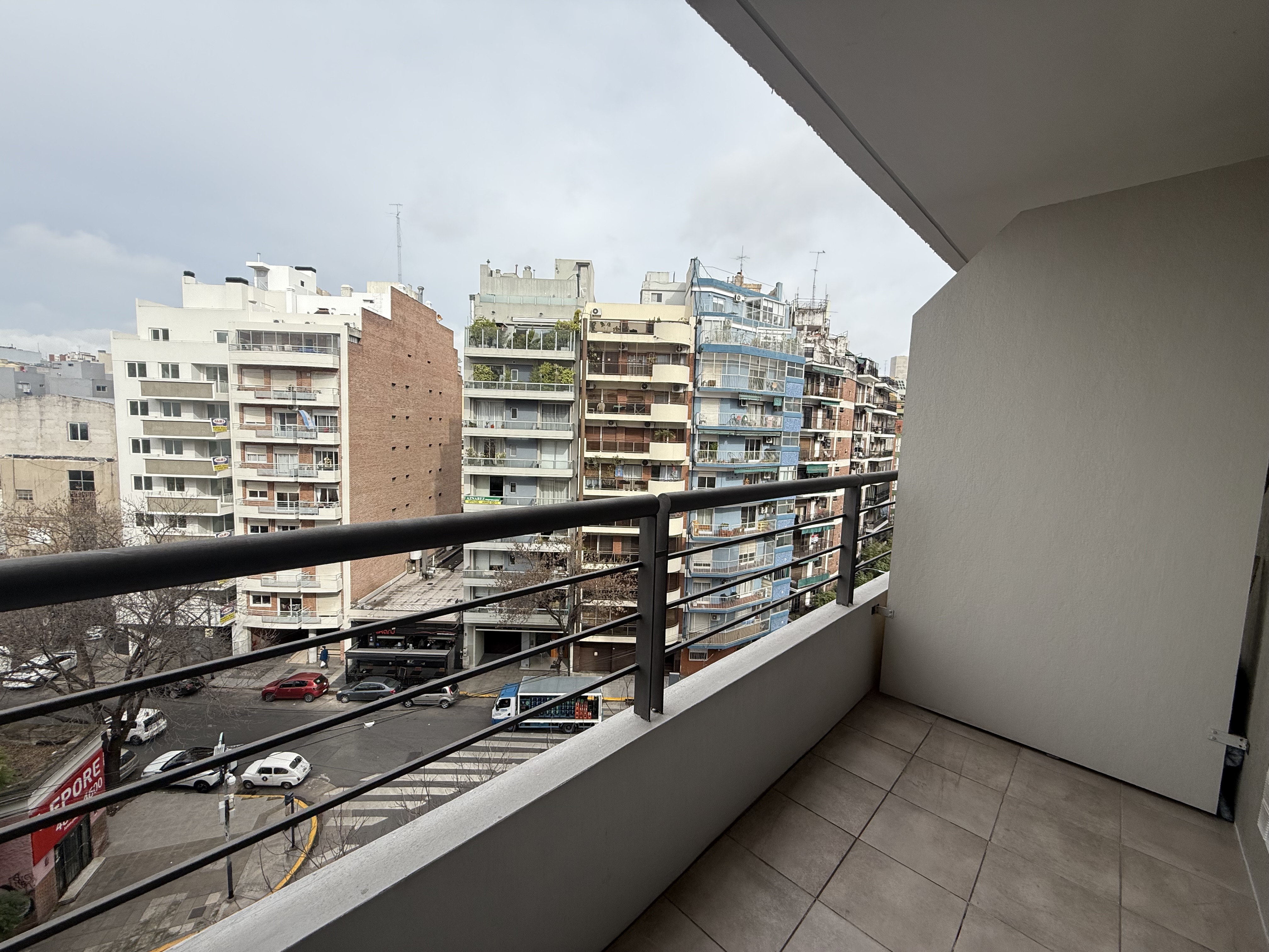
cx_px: 634
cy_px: 476
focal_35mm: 14
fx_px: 513
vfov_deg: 85.7
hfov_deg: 102.1
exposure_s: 1/1189
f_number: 2.2
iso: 50
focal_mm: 2.22
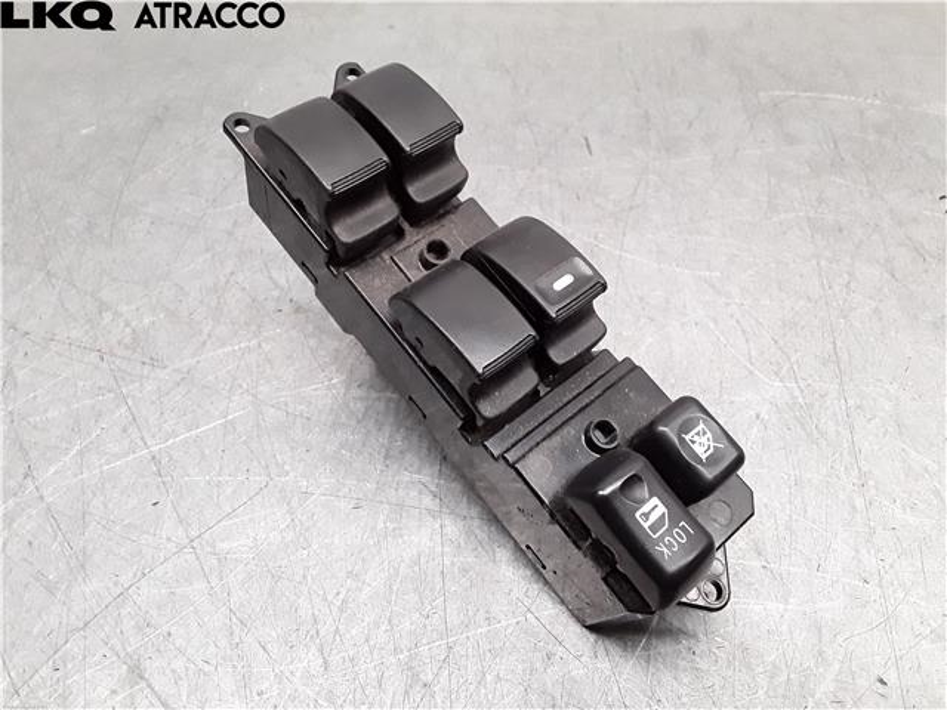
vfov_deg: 49.7
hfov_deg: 63.4
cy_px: 355
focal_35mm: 28
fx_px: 766
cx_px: 474
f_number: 1.9
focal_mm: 2.91
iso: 100
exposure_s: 1/100
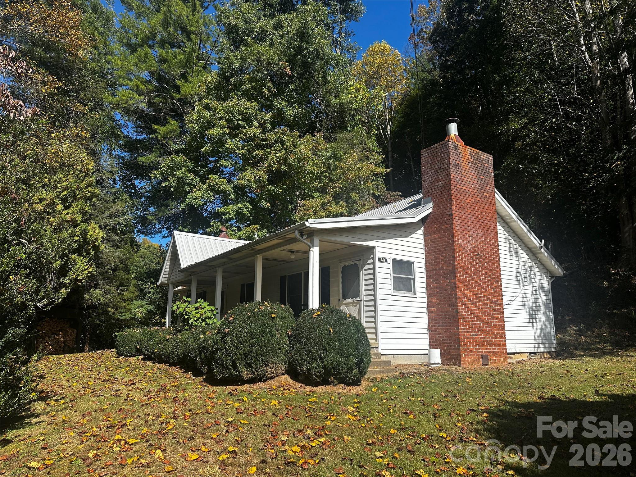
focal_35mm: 24
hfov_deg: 71.6
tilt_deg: +12.8
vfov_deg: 56.8
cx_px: 318
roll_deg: -0.2
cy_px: 238
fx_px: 441
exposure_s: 1/2882
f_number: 1.78
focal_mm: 6.86
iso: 80
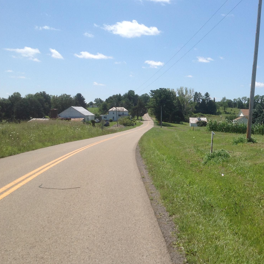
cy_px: 118
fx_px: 466
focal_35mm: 54
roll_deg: +0.0
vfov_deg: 31.6
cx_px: 215
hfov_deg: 30.8
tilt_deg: +1.1
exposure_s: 1/2160
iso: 50
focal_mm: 4.28
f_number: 2.4
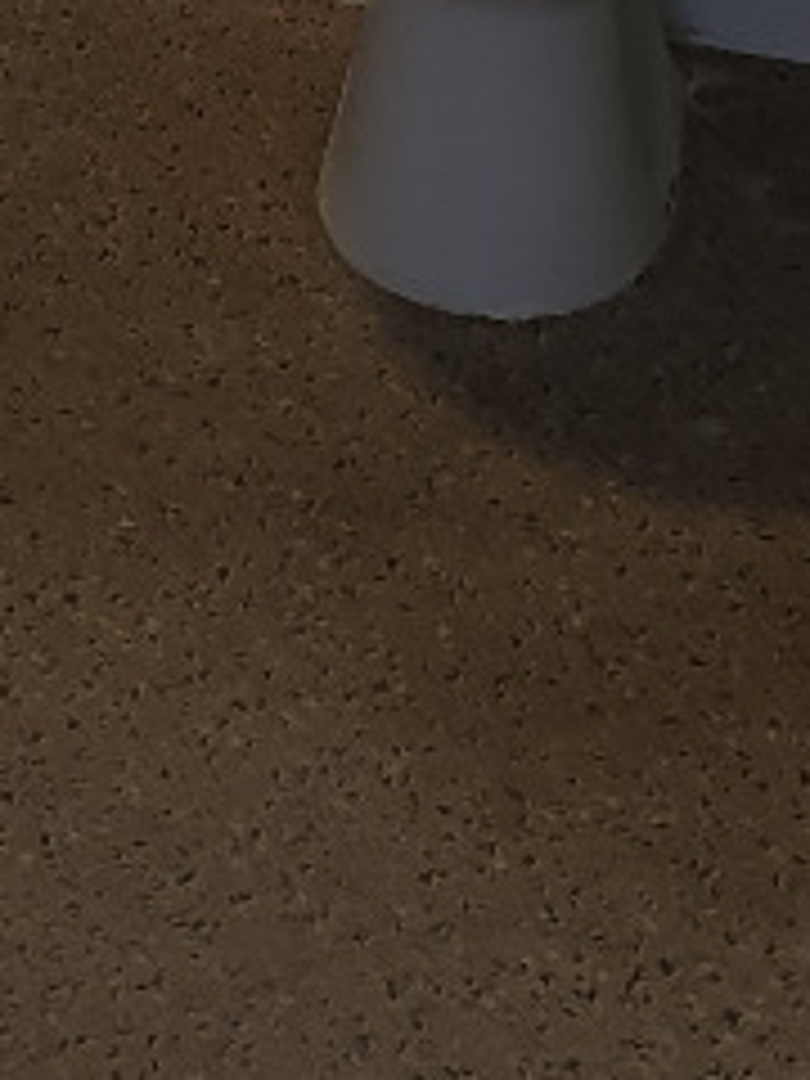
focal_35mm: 130
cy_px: -1418
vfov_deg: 12.4
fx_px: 4056
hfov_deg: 10.8
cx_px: -522
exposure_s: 1/50
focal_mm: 4.3
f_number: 2.4
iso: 50
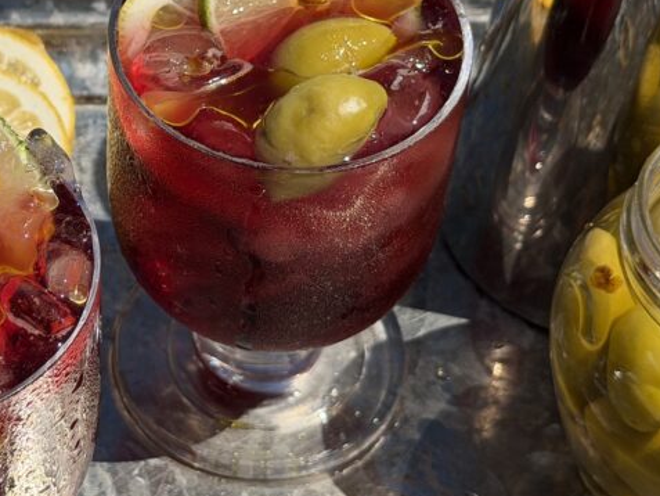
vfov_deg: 14.4
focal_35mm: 103
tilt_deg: -50.4
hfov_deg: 18.8
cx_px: 100
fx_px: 1964
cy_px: 206
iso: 64
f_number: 1.78
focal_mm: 6.76
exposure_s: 1/6024
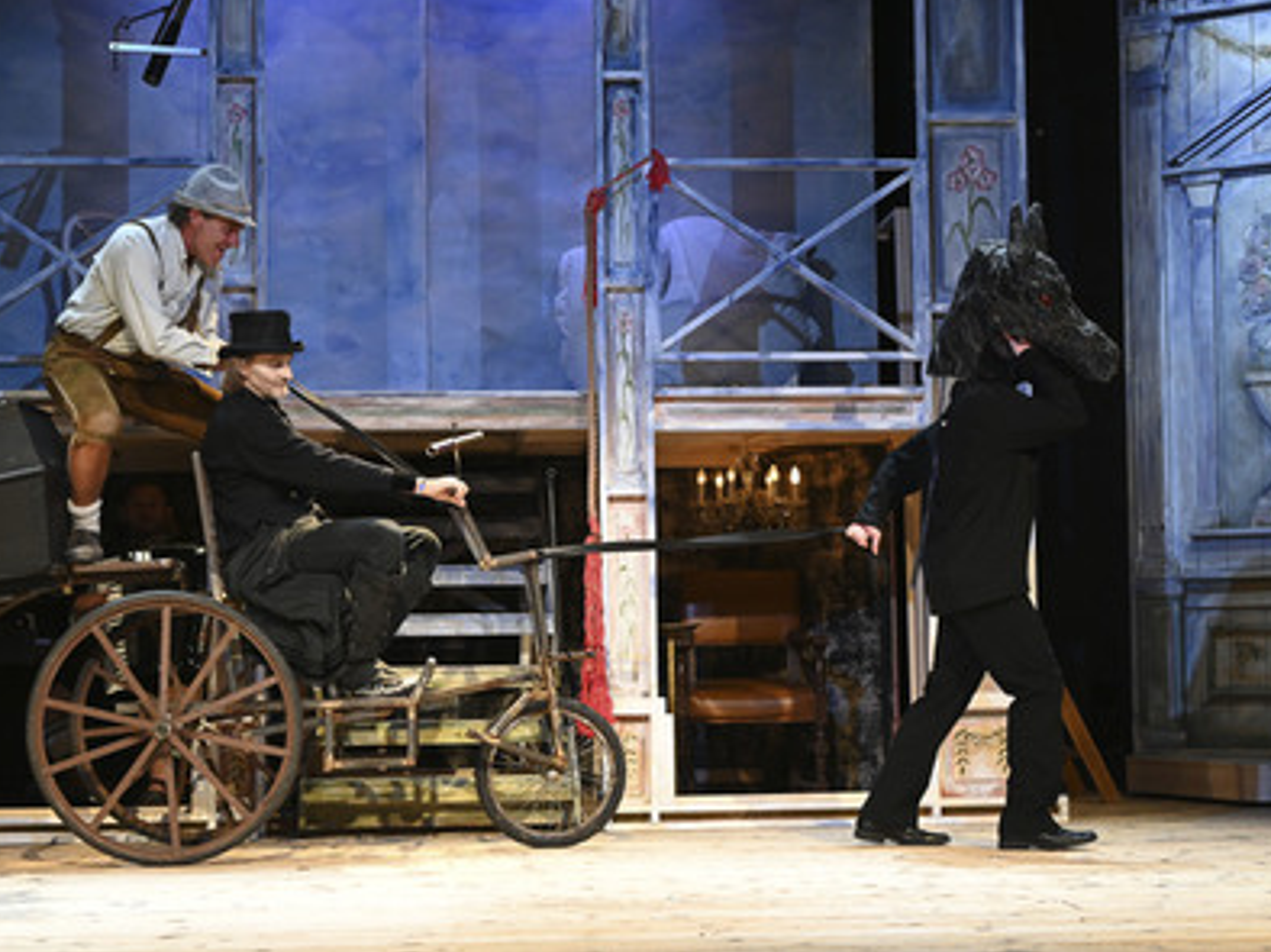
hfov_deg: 34.9
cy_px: 474
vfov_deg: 26.5
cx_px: 573
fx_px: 2018
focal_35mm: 55
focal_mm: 50
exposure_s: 1/200
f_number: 5.6
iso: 3200
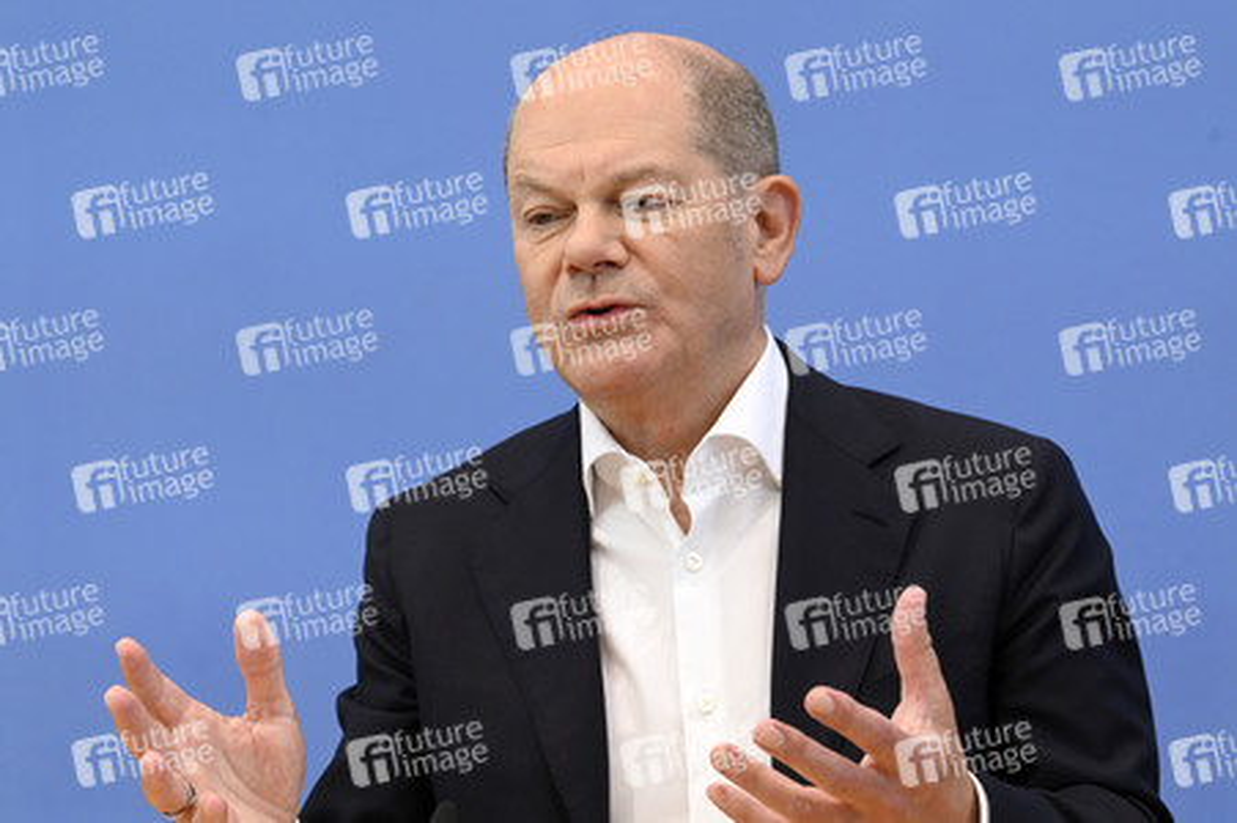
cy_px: 412
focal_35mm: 112
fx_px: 3846
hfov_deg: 18.3
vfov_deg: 12.2
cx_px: 618
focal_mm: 112
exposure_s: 1/500
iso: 3200
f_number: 6.3
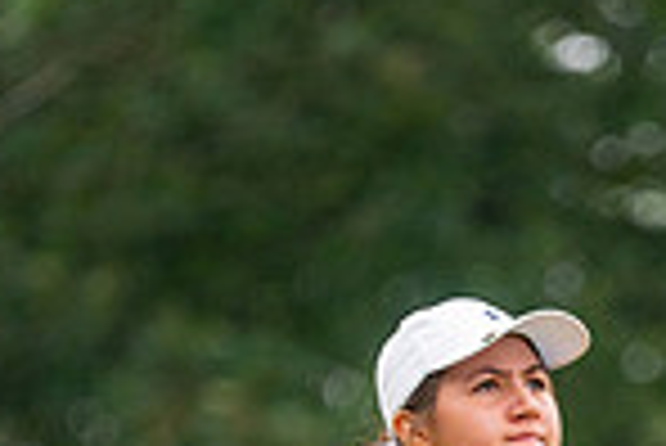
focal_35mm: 1366
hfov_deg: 1.5
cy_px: 842
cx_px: 572
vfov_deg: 1.0
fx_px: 25295
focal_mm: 300
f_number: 4
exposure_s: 1/4000
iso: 800
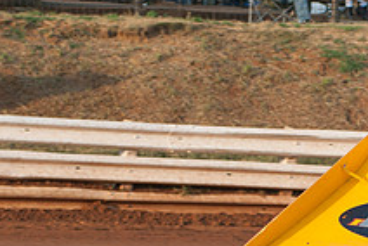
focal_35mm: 329
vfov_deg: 4.2
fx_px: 3368
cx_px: 444
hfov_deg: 6.2
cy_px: 327
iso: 200
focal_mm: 80
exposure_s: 1/400
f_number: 4.5
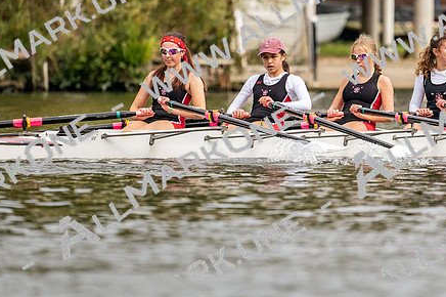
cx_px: 266
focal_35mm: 798
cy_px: 102
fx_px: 9879
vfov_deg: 1.7
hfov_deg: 2.6
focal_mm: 400
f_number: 4.5
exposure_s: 1/2500
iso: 900
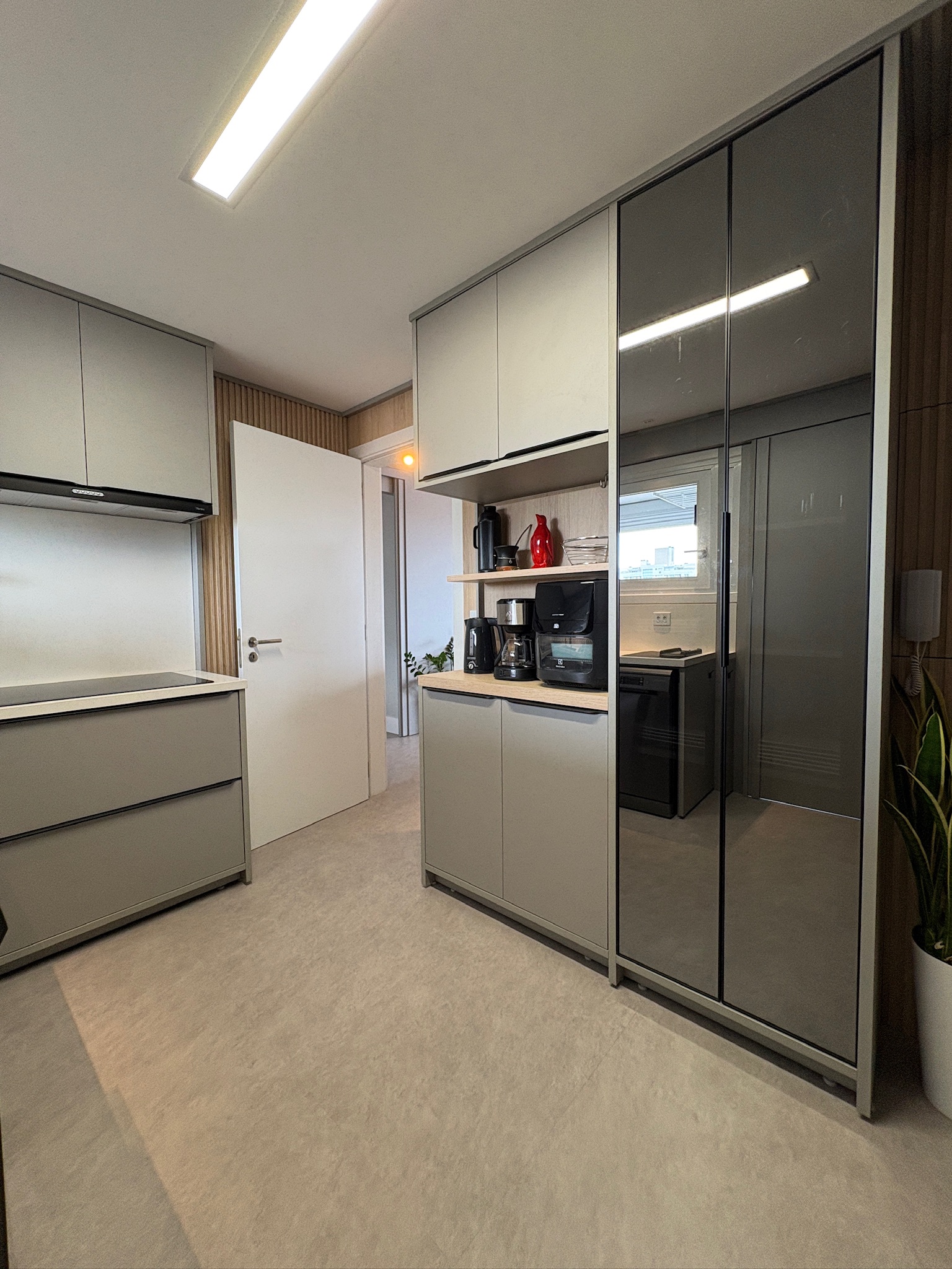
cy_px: 634
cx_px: 476
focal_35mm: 14
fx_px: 513
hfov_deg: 85.7
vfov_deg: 102.1
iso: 160
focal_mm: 2.22
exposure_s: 1/60
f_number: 2.2
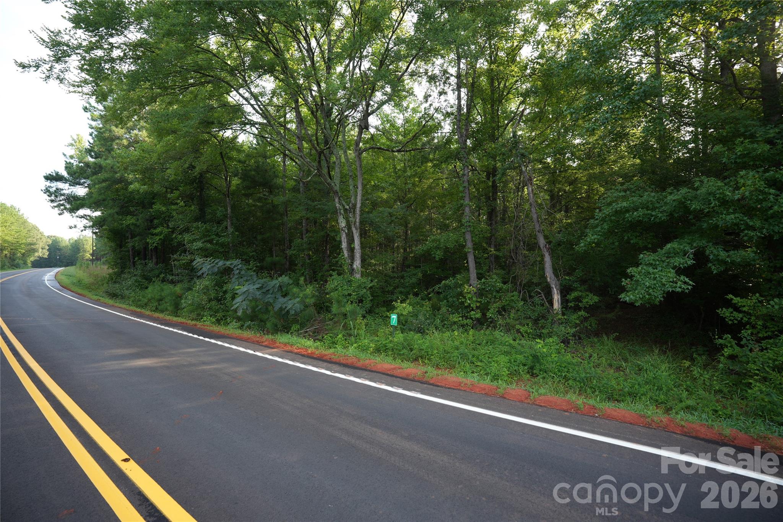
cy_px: 261
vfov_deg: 73.7
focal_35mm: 16
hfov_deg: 96.7
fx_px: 348
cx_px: 392
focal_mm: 16
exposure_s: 1/60
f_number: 4
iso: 100
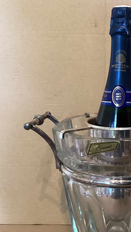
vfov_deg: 41.0
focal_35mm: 50
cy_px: 146
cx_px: 119
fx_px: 309
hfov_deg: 23.3
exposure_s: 1/25
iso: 500
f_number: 2.4
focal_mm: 3.3
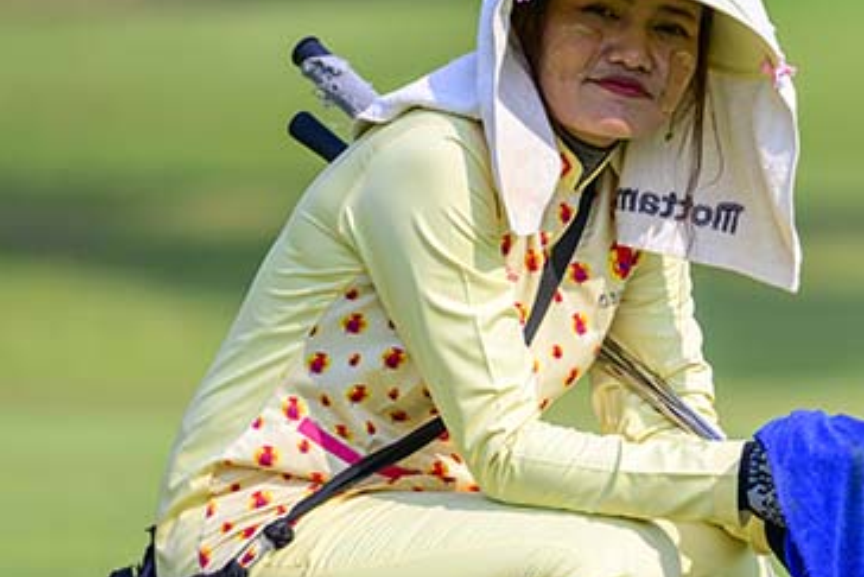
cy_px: 378
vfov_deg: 2.6
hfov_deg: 3.9
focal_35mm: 527
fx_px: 12652
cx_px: 942
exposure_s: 1/4000
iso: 250
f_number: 2.8
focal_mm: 200
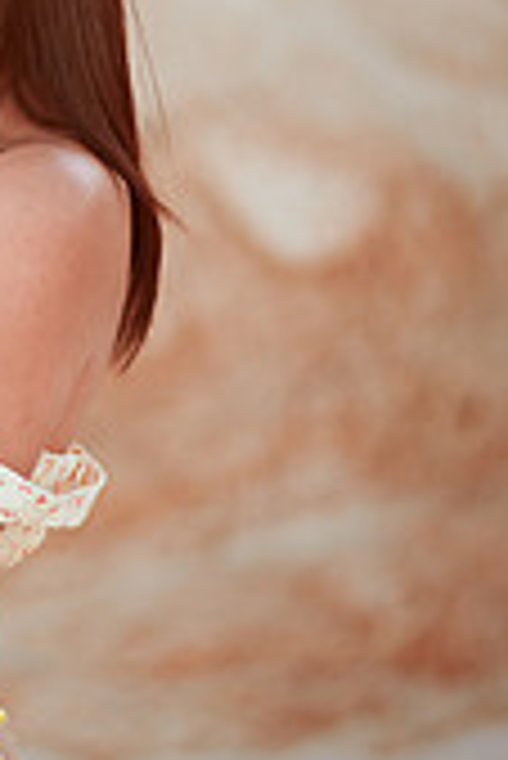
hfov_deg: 8.8
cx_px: -72
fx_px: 3253
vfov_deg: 13.3
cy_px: 139
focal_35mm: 154
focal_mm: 58
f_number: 1.4
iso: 100
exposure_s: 1/800
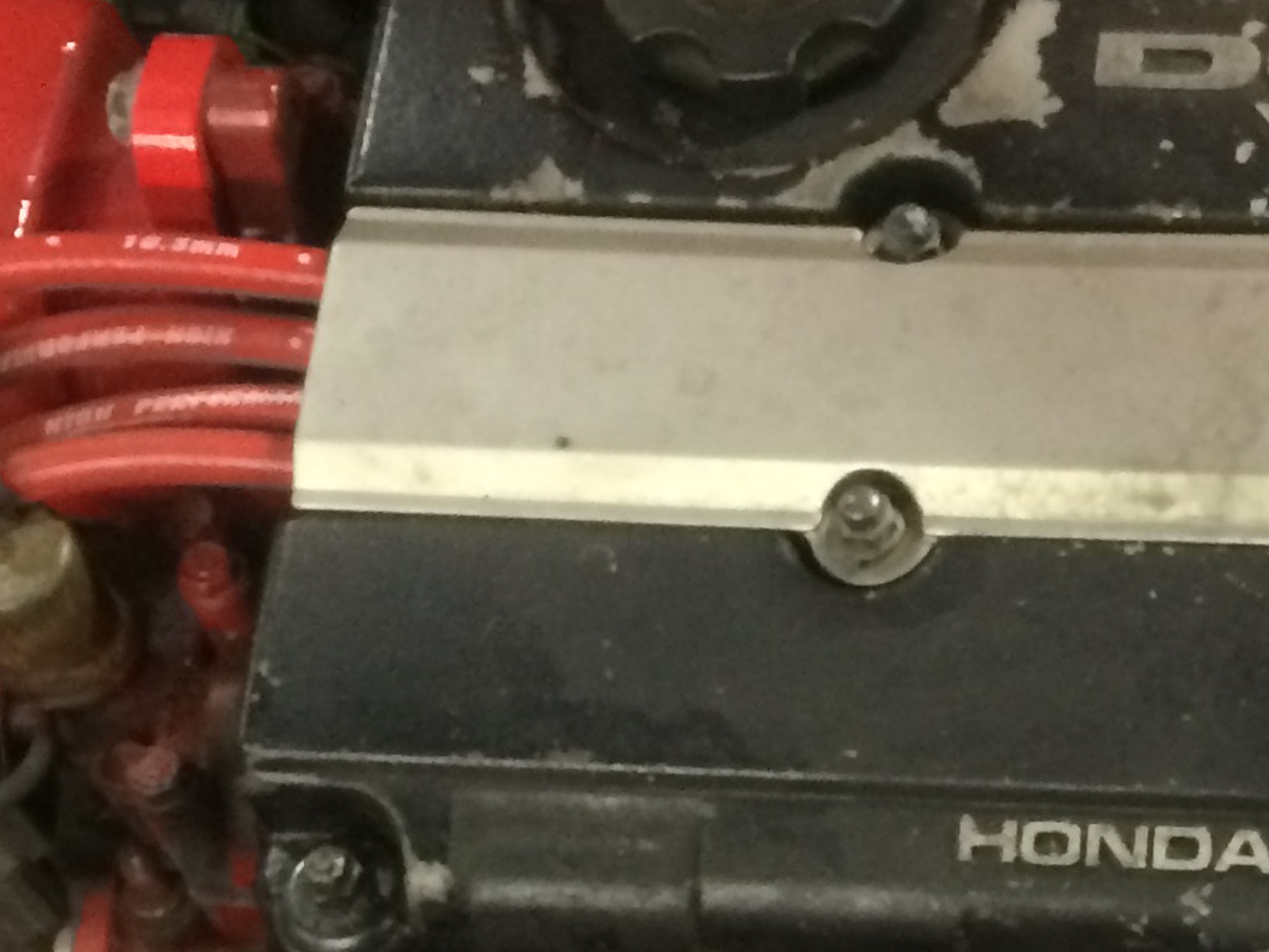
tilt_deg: -57.5
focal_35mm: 106
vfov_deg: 13.8
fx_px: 3886
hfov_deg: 17.9
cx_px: 1404
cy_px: 953
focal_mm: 4.15
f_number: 2.2
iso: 320
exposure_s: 1/17
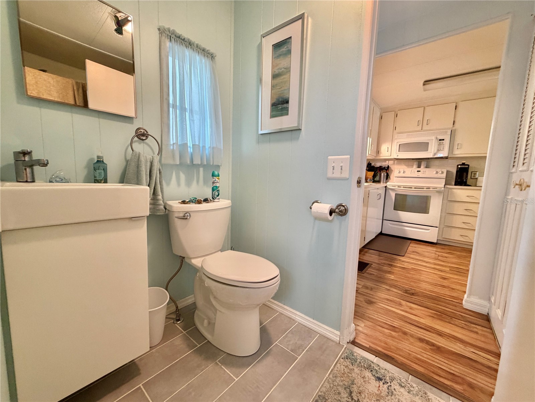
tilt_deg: -6.0
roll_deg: -2.0
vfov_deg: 85.7
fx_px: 216
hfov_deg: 102.1
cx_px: 268
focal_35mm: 14
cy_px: 201
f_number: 2.2
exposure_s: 1/60
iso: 250
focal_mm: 2.22
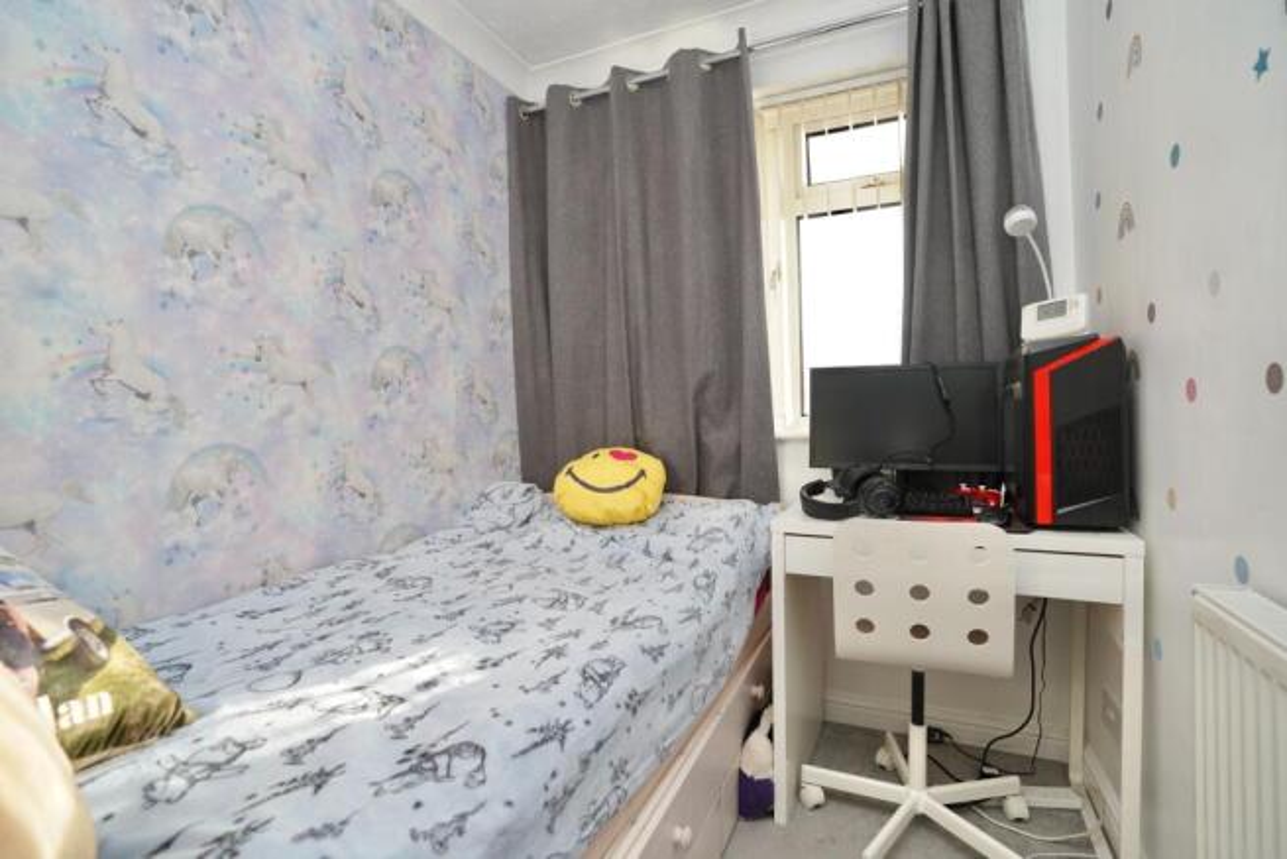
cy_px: 430
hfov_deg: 96.7
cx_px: 644
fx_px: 572
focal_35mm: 16
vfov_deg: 73.8
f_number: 4
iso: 125
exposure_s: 1/160
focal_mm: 16
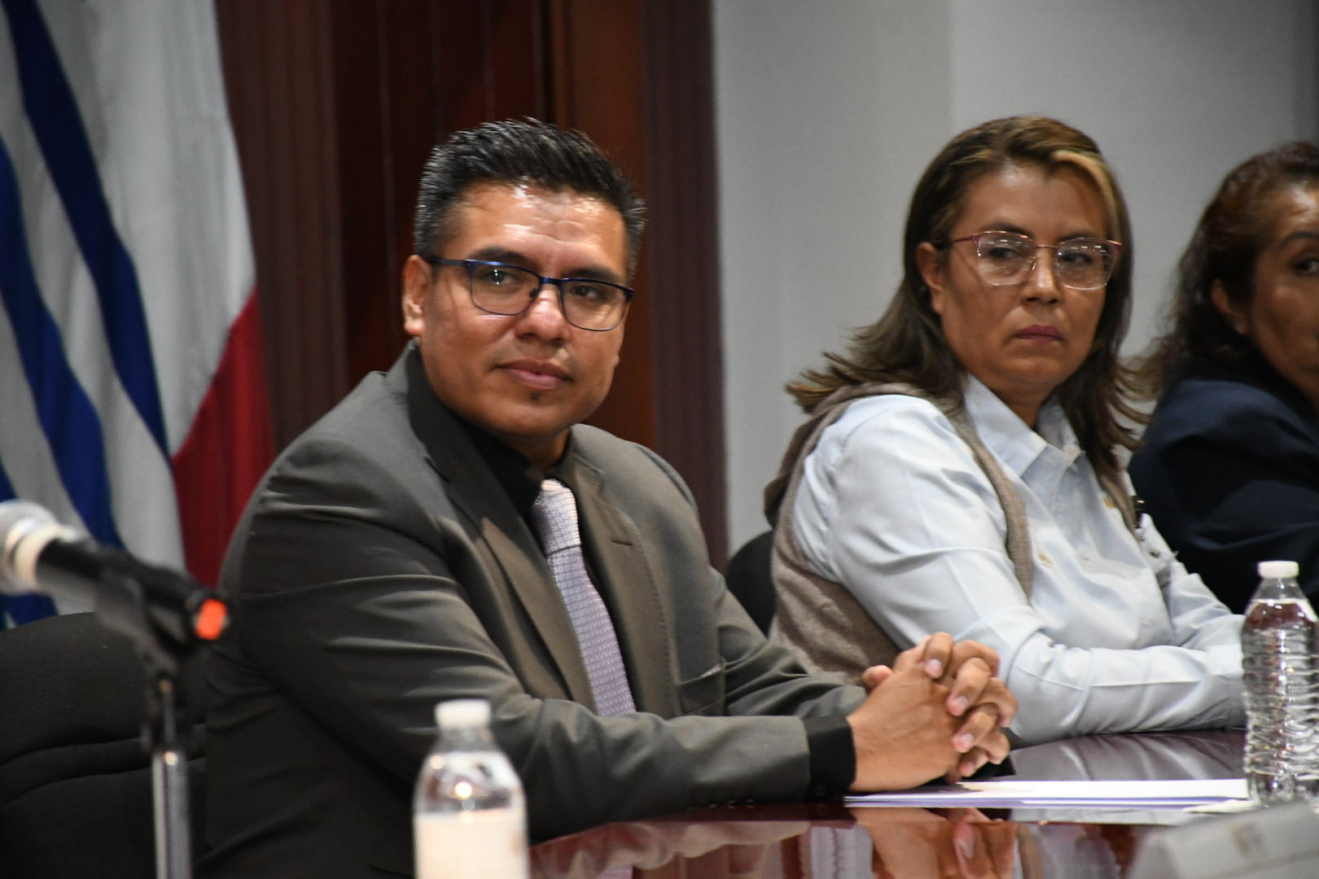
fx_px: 7694
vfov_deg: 6.5
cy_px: 440
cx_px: 660
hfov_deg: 9.8
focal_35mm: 210
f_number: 6.3
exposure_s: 1/125
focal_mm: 140
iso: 4000
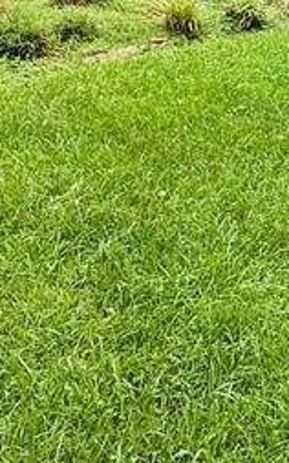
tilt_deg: -6.4
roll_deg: -1.0
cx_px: 300
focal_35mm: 60
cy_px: -44
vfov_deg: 30.5
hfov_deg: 20.8
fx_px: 757
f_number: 2.2
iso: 64
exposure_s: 1/554
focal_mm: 2.22
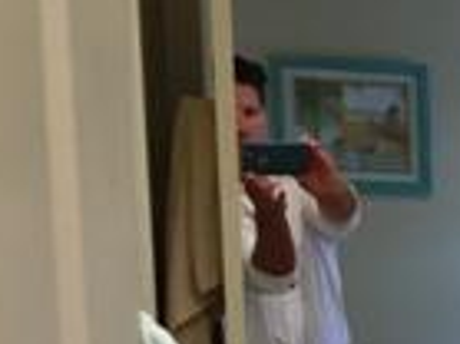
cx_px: 1036
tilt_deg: -13.4
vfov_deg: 10.5
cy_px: 576
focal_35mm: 134
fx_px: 1779
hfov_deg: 12.3
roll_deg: -2.5
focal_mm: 4.15
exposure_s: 1/30
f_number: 2.2
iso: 64
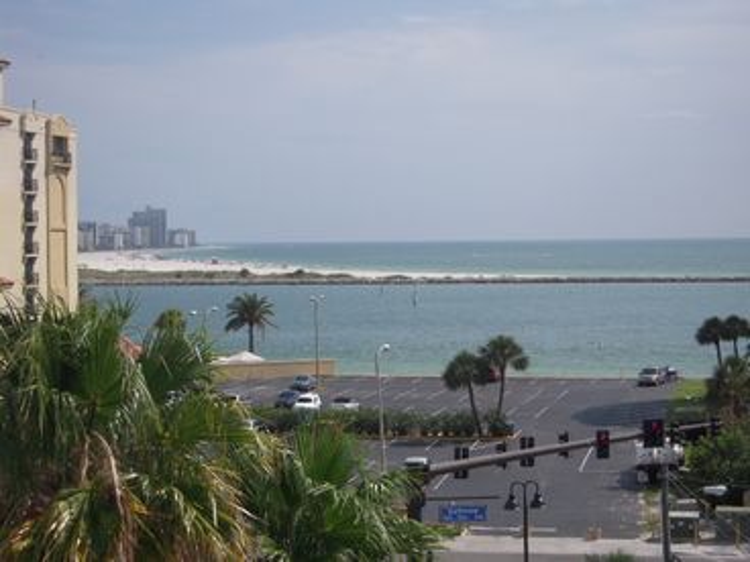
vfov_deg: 18.2
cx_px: 375
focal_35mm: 81
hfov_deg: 24.1
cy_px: 281
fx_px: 1755
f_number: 9.4
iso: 100
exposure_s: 1/200
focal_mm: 14.5
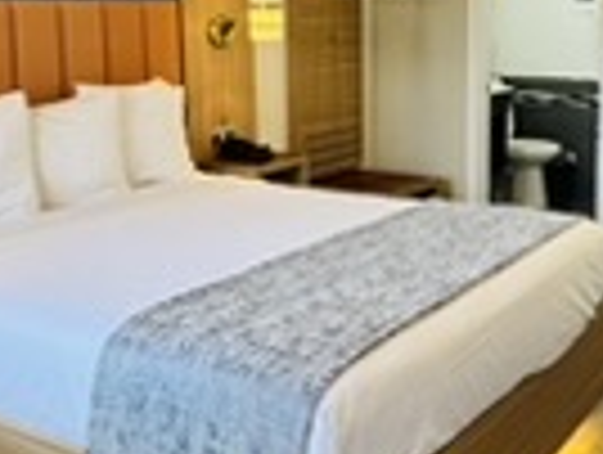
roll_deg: +0.3
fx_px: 873
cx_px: 450
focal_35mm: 50
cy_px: 103
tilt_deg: -7.2
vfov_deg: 28.7
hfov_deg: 37.2
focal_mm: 2.22
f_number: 2.2
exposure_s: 1/120
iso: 125
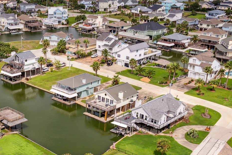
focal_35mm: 51
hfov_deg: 37.6
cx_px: 48
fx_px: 329
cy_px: 119
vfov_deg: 26.1
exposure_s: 1/6000
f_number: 2.8
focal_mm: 8.4
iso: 140
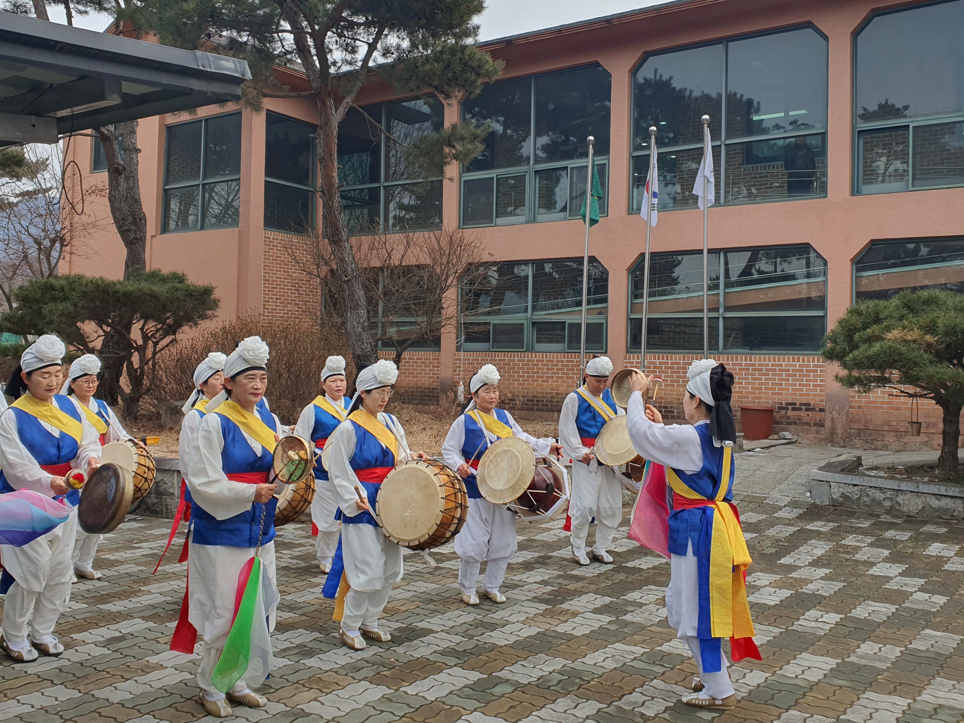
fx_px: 752
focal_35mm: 27
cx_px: 476
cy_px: 363
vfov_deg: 51.4
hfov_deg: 65.3
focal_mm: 4.3
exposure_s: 1/769
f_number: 2.4
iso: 50
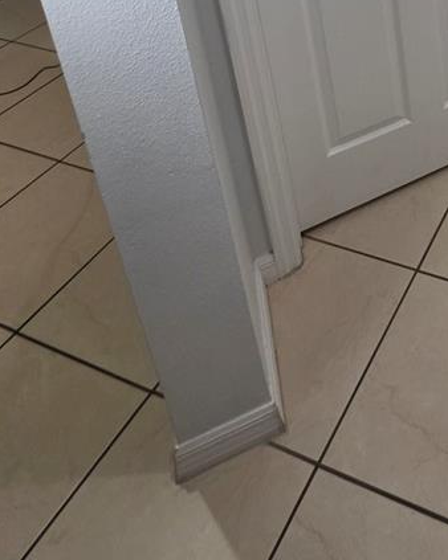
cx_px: 508
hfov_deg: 34.7
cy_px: -150
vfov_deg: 35.9
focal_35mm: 36
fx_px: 597
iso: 125
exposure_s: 1/120
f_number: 1.9
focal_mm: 2.2
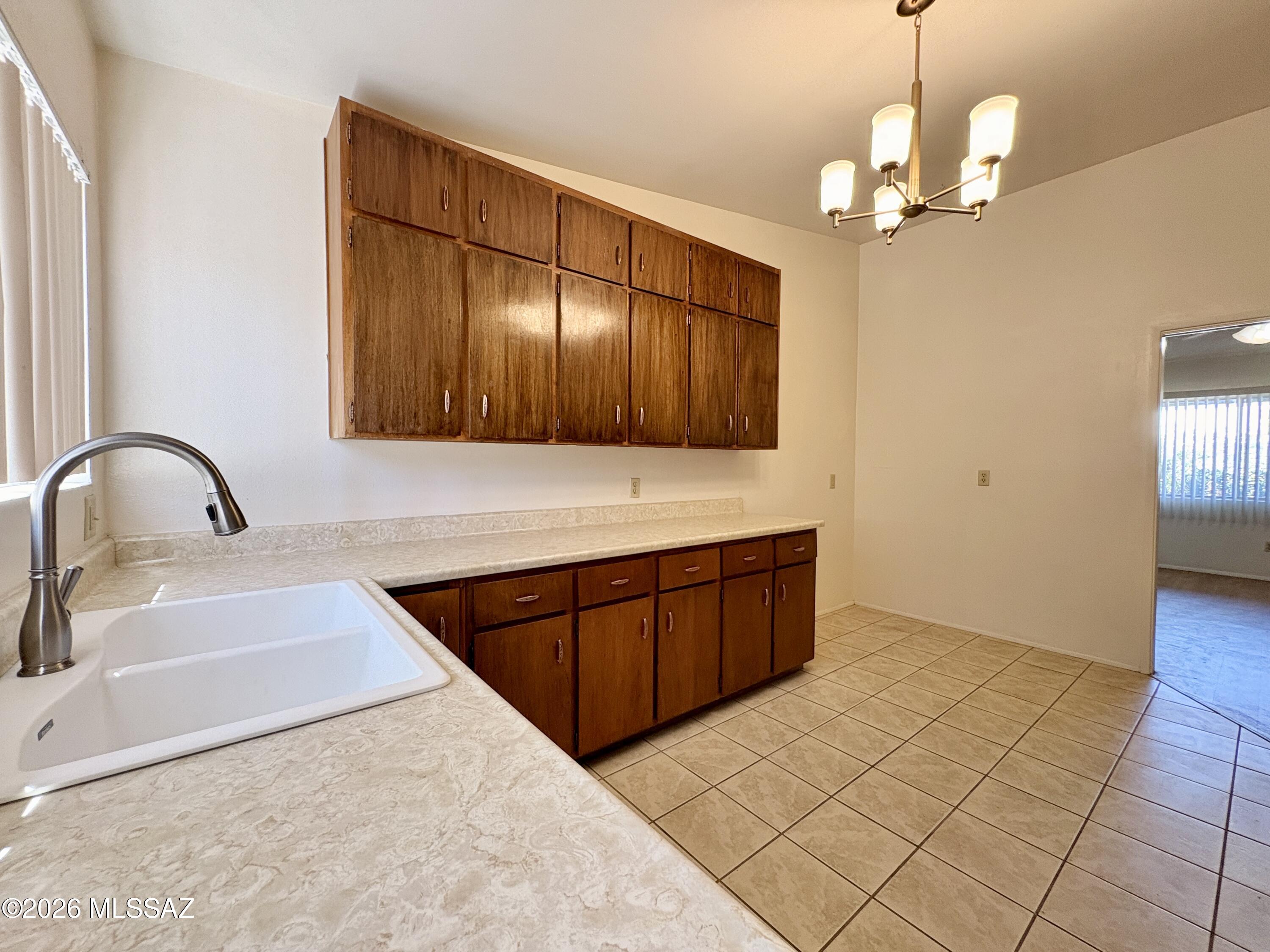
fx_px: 514
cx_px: 635
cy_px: 476
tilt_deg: -1.3
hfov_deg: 102.1
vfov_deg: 85.7
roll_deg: +0.0
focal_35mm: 14
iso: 160
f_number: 2.2
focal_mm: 2.22
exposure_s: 1/60
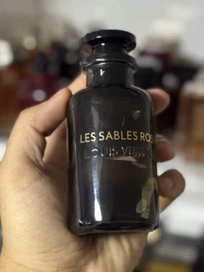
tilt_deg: -22.1
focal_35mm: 72
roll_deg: -2.0
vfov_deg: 27.0
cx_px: 109
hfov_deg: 20.5
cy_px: 136
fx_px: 565
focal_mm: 6.76
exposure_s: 1/50
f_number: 1.78
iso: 200
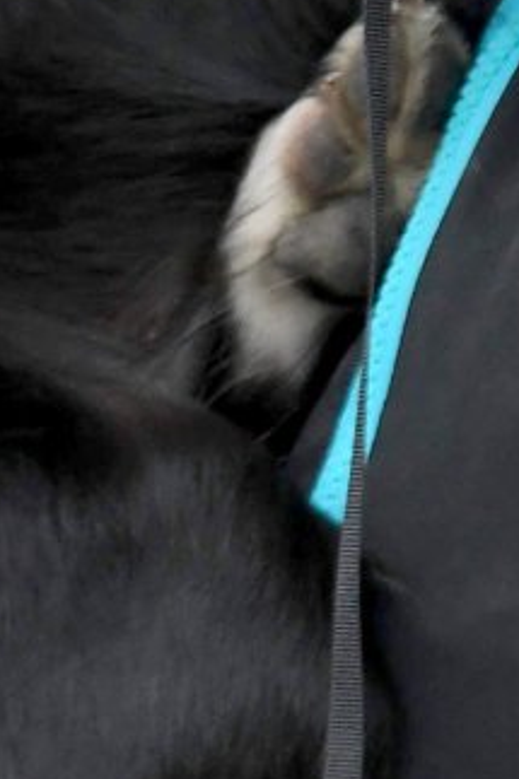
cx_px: 1107
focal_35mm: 1000
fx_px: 21650
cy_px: -1194
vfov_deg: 2.1
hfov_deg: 1.4
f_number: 6.3
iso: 2000
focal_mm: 105
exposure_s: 1/320
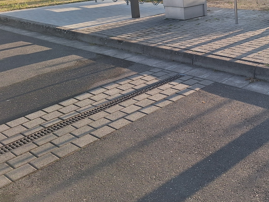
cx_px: 236
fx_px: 342
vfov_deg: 31.3
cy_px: 20
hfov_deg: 40.1
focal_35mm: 44
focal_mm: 5.54
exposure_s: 1/999
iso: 40
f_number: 1.8
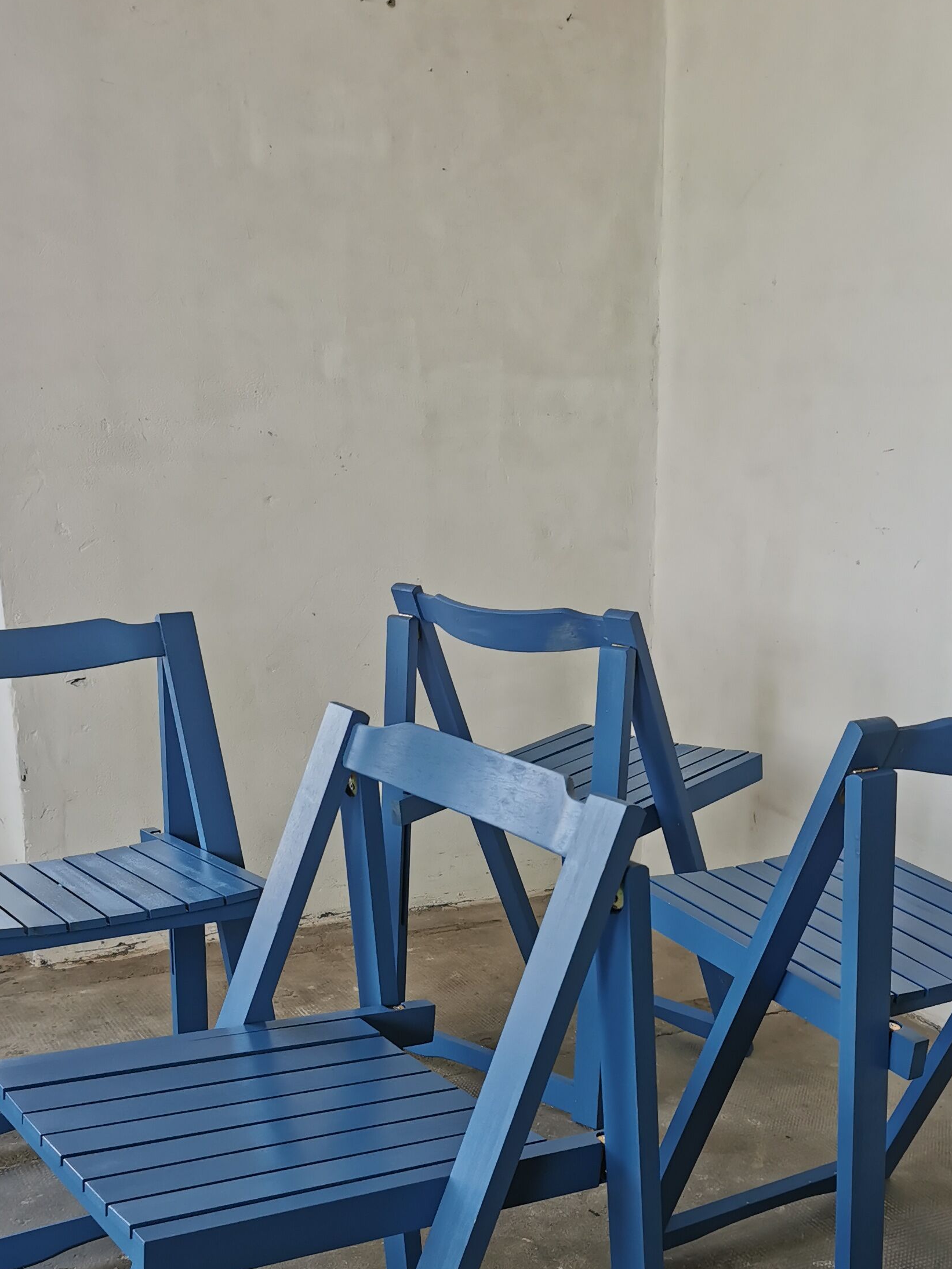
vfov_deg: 41.0
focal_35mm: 45
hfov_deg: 32.2
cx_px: 485
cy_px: 939
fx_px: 1650
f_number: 1.6
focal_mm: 5.56
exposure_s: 1/153
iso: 50
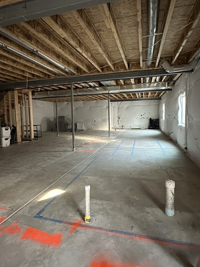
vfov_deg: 81.7
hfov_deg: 66.0
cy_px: 127
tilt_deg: -3.3
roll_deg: +1.6
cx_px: 102
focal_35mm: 20
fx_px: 154
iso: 1250
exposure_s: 1/51
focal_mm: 2.22
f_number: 2.2
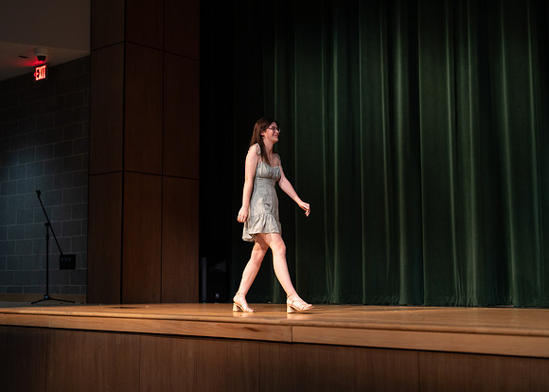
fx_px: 857
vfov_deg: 25.7
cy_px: 197
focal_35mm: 55
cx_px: 259
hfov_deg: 35.5
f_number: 1.2
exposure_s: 1/320
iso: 500
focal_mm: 50
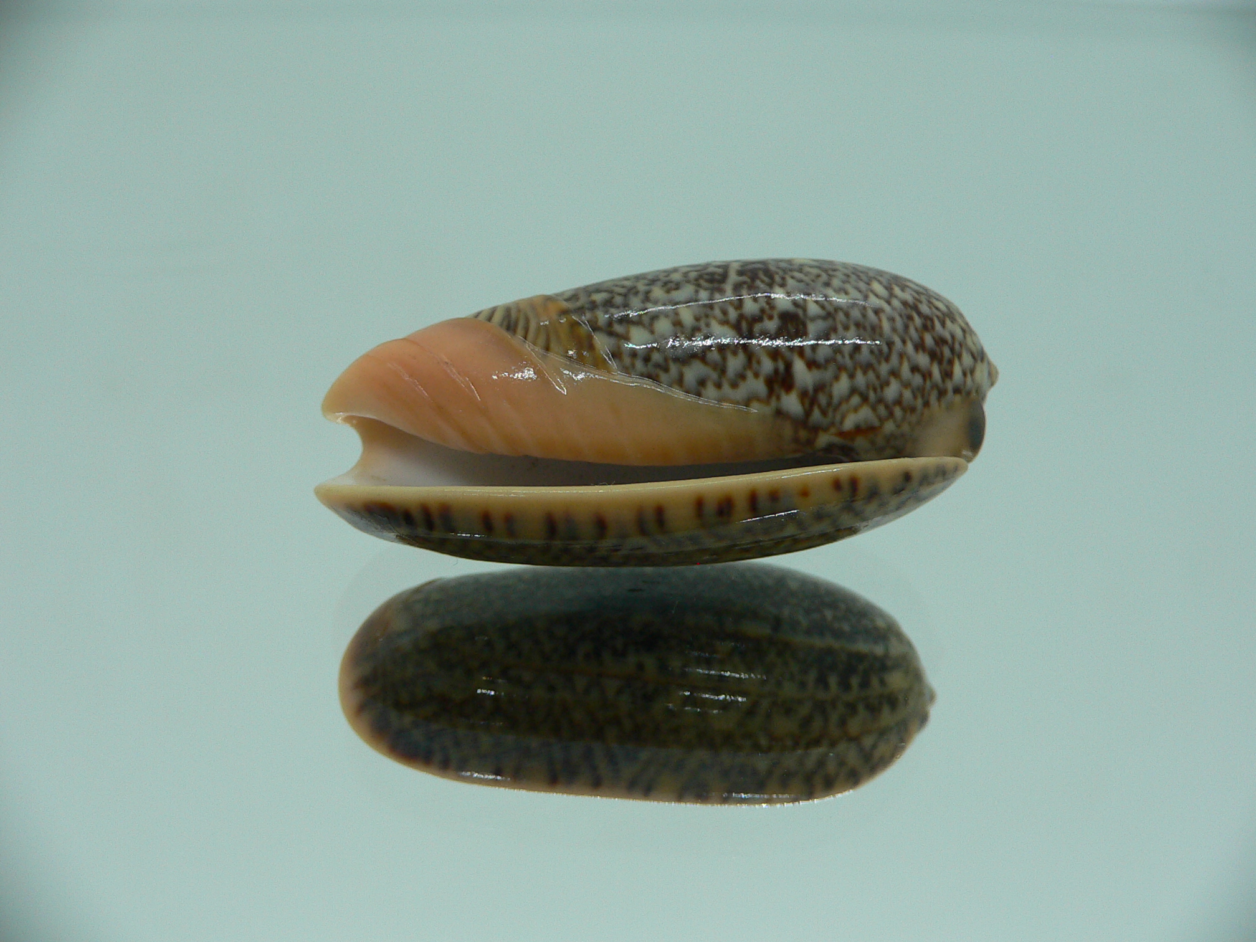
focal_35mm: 35
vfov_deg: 40.7
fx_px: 1270
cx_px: 628
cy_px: 471
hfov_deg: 52.6
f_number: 2.8
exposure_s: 1/60
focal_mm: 4.6
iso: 100
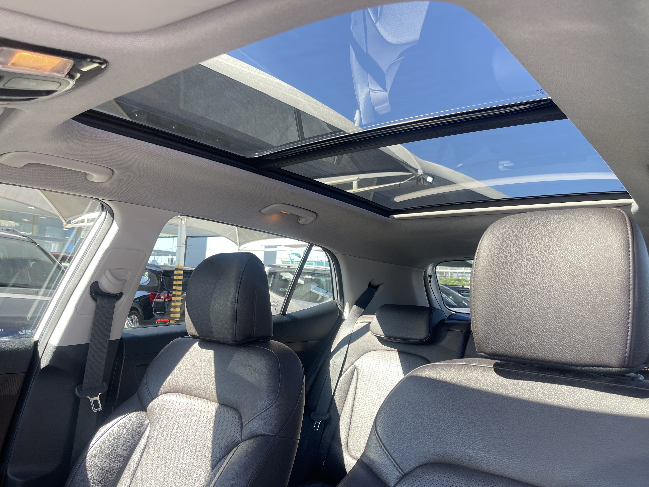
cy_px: 244
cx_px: 324
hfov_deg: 69.4
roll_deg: -3.9
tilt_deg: +4.7
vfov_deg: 54.9
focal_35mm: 25
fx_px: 469
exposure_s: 1/144
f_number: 1.6
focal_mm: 5.1
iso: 32
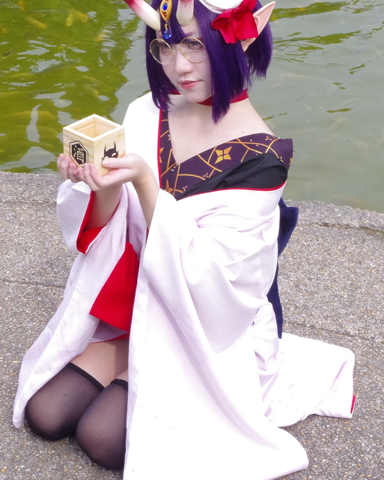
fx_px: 1208
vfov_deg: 22.5
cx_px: 192
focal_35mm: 85
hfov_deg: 18.1
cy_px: 194
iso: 2000
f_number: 5.6
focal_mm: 50
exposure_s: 1/80
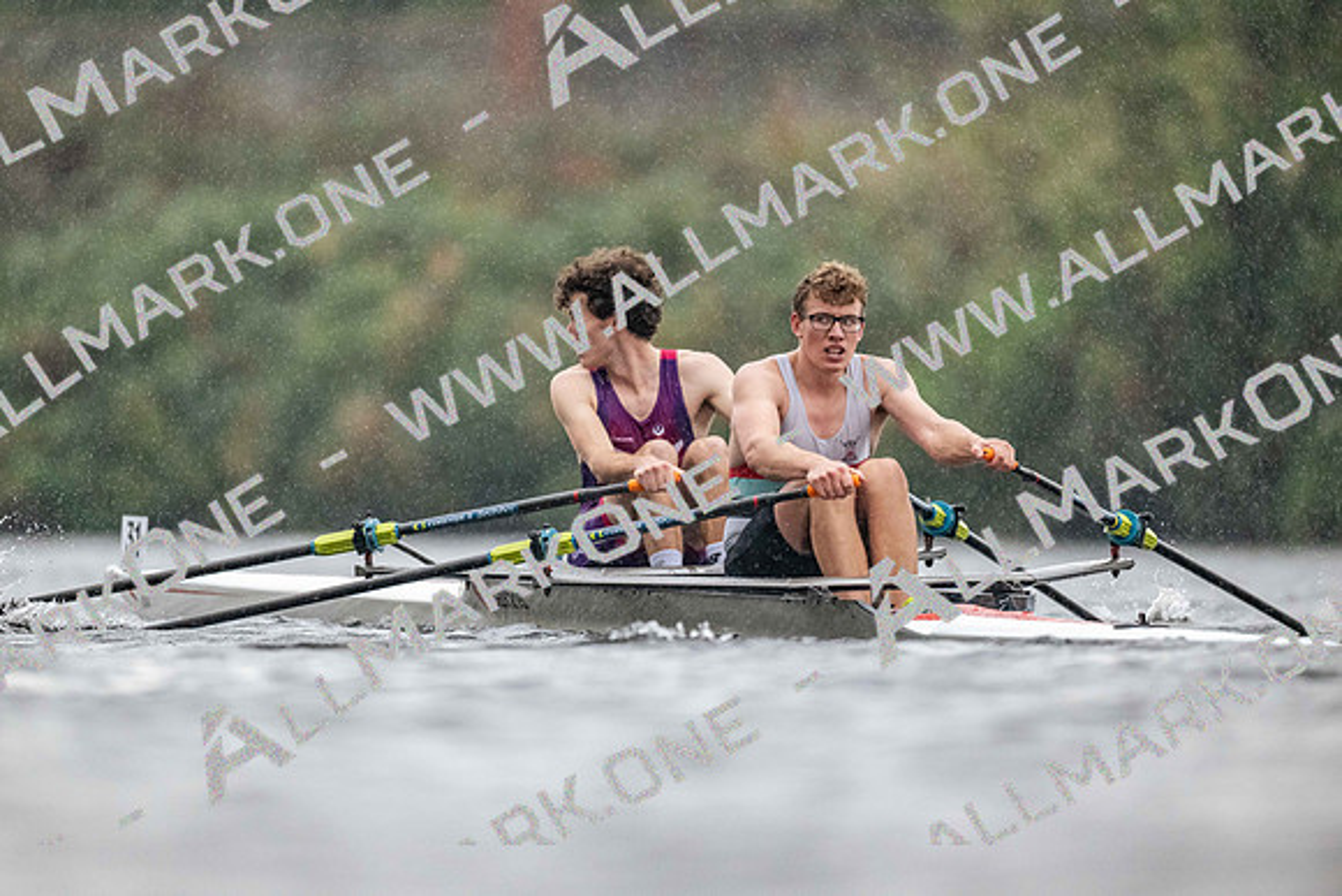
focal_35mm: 600
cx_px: 671
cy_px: 448
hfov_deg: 3.4
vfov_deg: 2.3
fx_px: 22371
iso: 4500
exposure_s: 1/2500
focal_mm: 600
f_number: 4
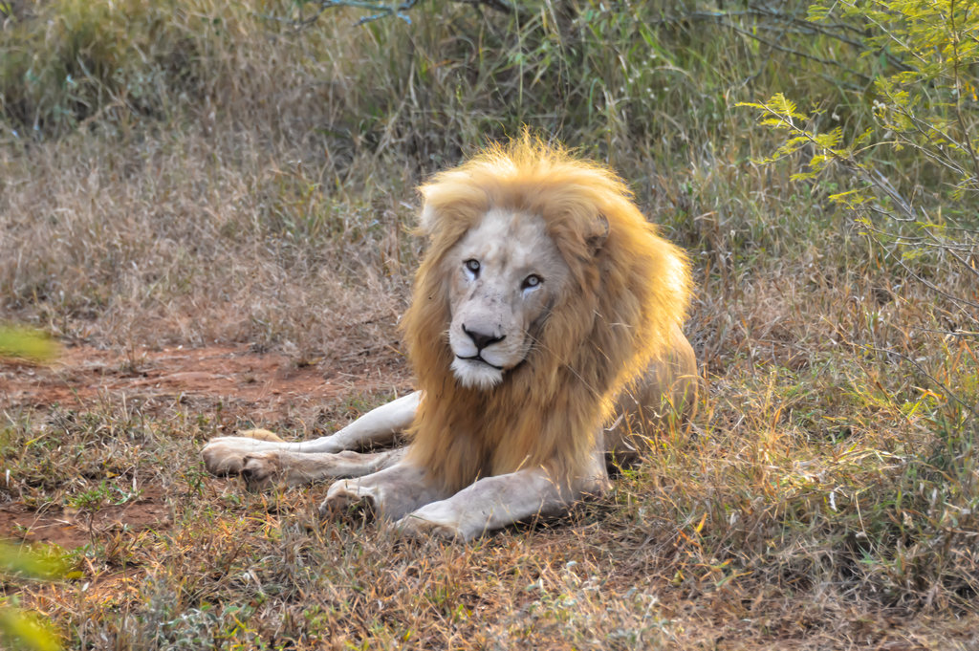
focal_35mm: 202
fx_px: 5502
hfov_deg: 10.2
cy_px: 326
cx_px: 490
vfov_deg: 6.8
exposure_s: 1/160
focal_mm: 135
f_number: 5.6
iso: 400
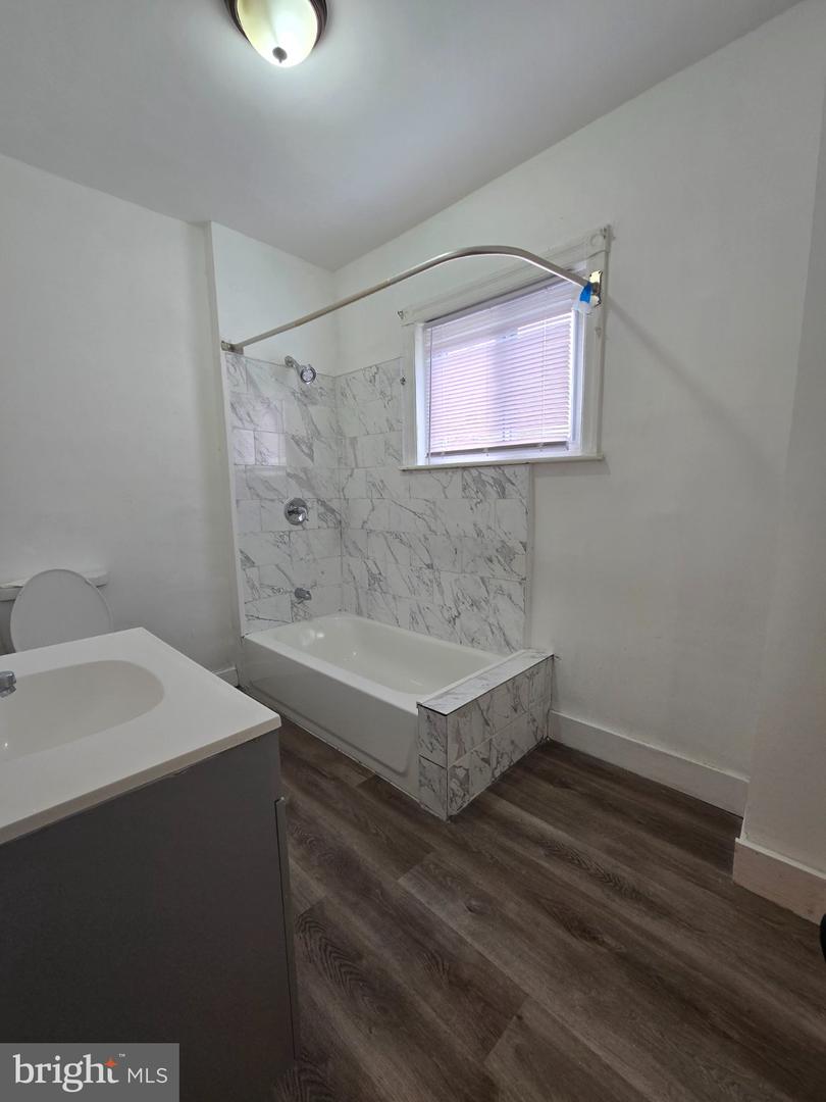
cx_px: 413
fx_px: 414
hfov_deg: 89.9
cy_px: 551
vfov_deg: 106.2
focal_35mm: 13
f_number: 2.2
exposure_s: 1/60
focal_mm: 2.2
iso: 64
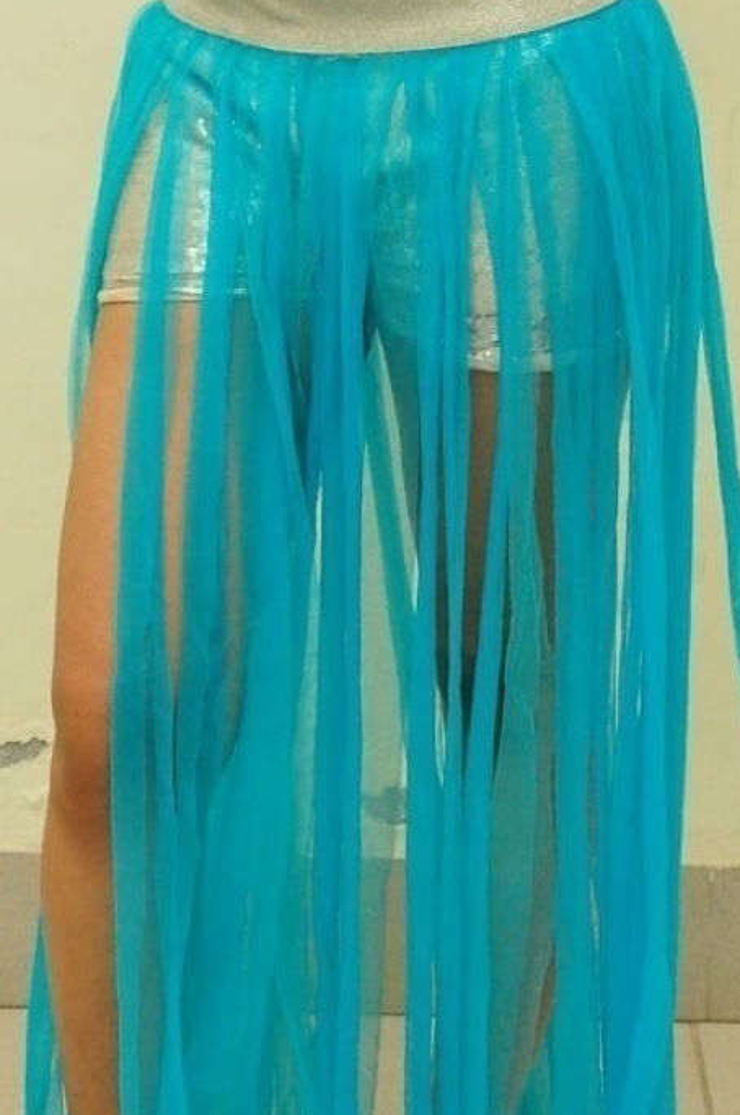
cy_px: 77
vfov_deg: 16.9
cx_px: 404
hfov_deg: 11.5
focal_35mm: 119
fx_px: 3680
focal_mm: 30
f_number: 9
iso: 1600
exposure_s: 1/125
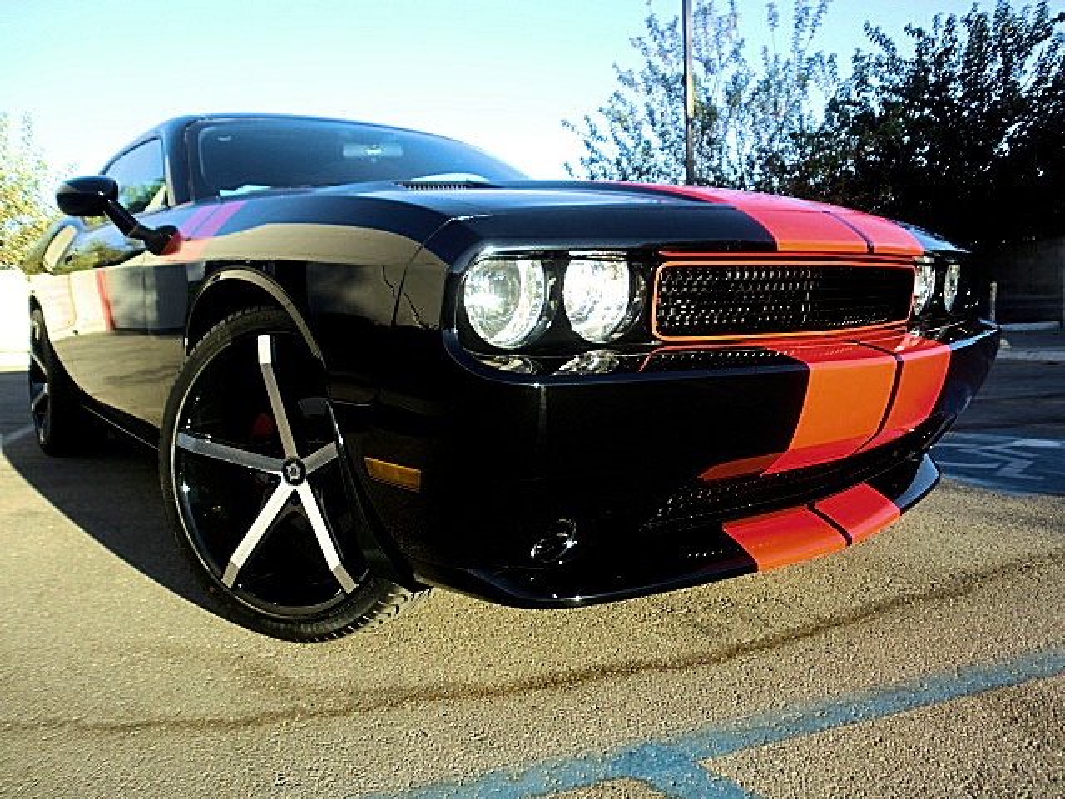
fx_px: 800
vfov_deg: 53.1
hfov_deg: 67.3
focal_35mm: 26
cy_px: 400
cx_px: 532
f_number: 2.6
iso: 64
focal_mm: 4.65
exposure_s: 1/200
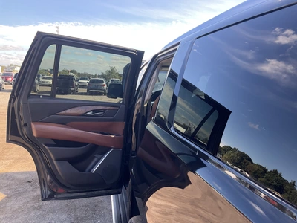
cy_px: 112
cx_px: 148
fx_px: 249
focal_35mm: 29
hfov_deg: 61.7
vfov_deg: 48.2
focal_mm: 3
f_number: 1.8
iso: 20
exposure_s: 1/234
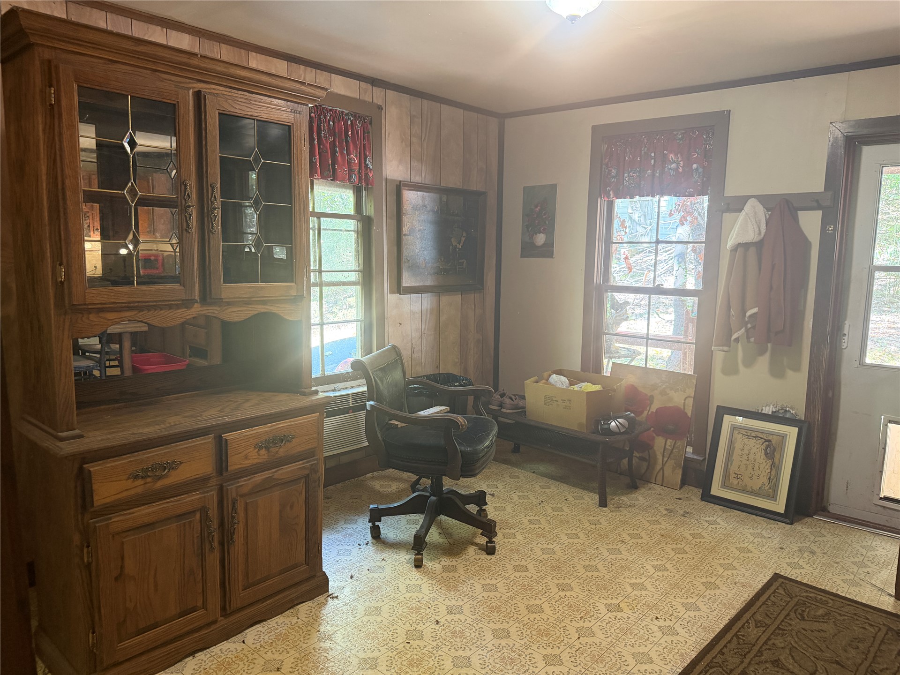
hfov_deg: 71.6
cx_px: 450
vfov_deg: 56.8
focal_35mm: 24
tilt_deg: -7.6
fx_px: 624
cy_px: 338
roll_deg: -0.4
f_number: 1.78
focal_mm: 6.76
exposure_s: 1/60
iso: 500
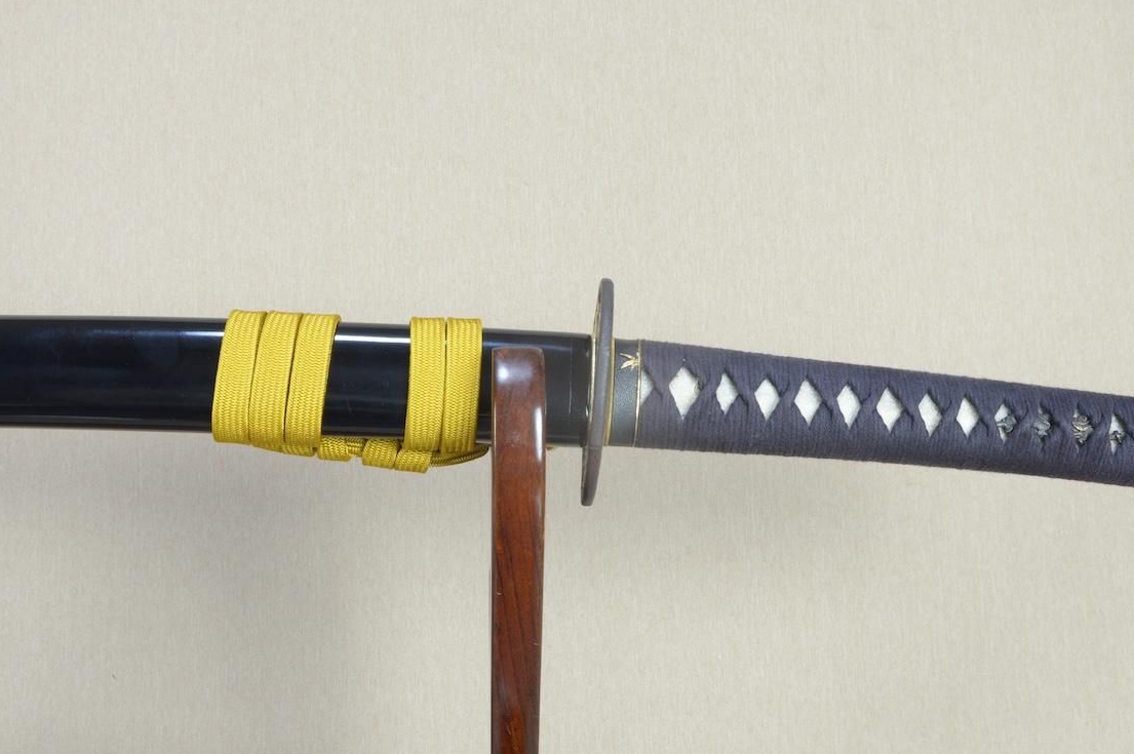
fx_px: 1196
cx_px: 598
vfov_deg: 35.0
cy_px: 375
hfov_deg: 50.7
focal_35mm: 38
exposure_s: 1/1.6
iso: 400
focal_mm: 20
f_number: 11
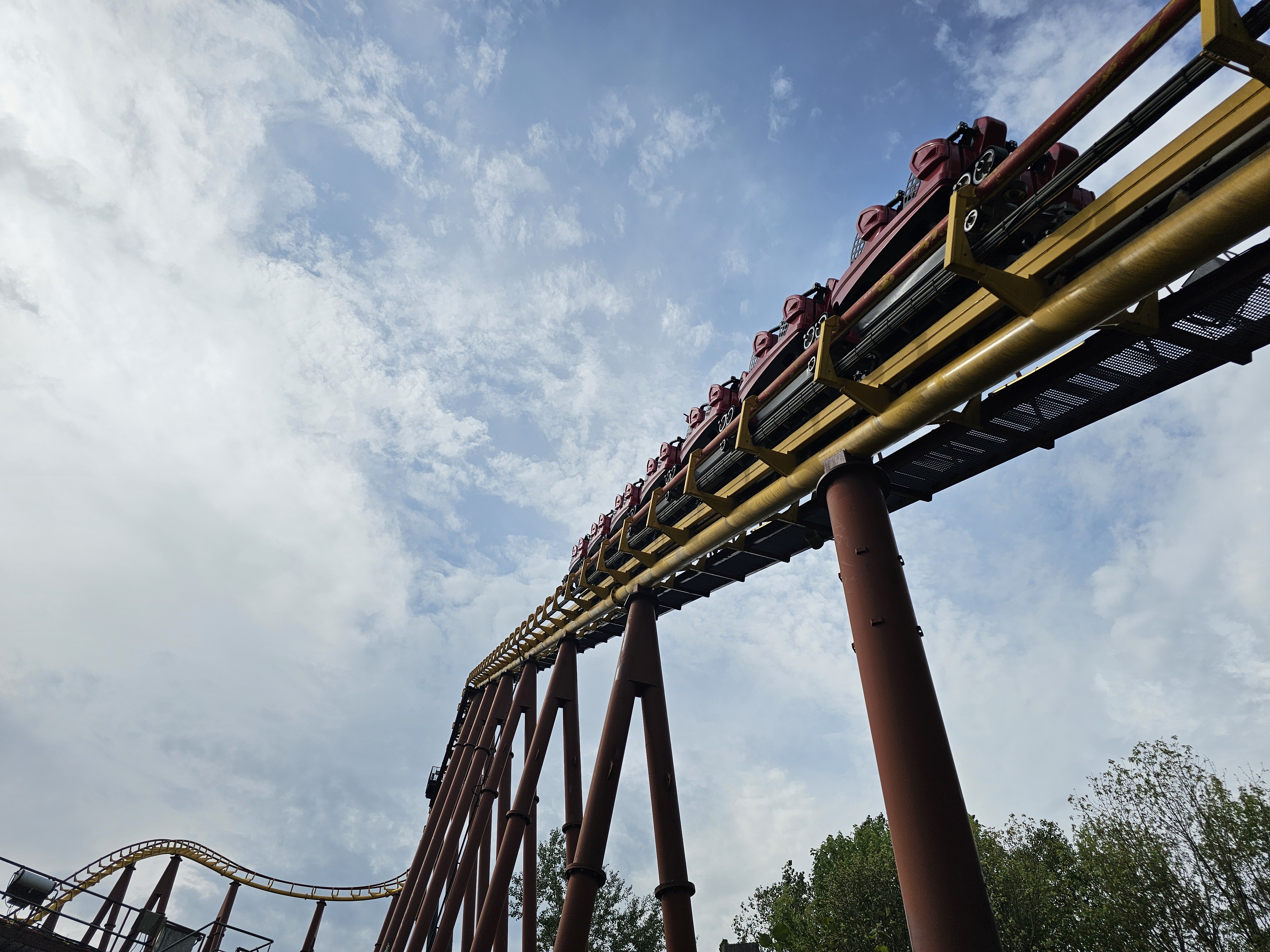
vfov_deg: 58.9
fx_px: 844
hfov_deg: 73.9
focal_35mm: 23
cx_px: 635
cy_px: 476
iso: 10
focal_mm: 6.3
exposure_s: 1/1606
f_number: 1.7
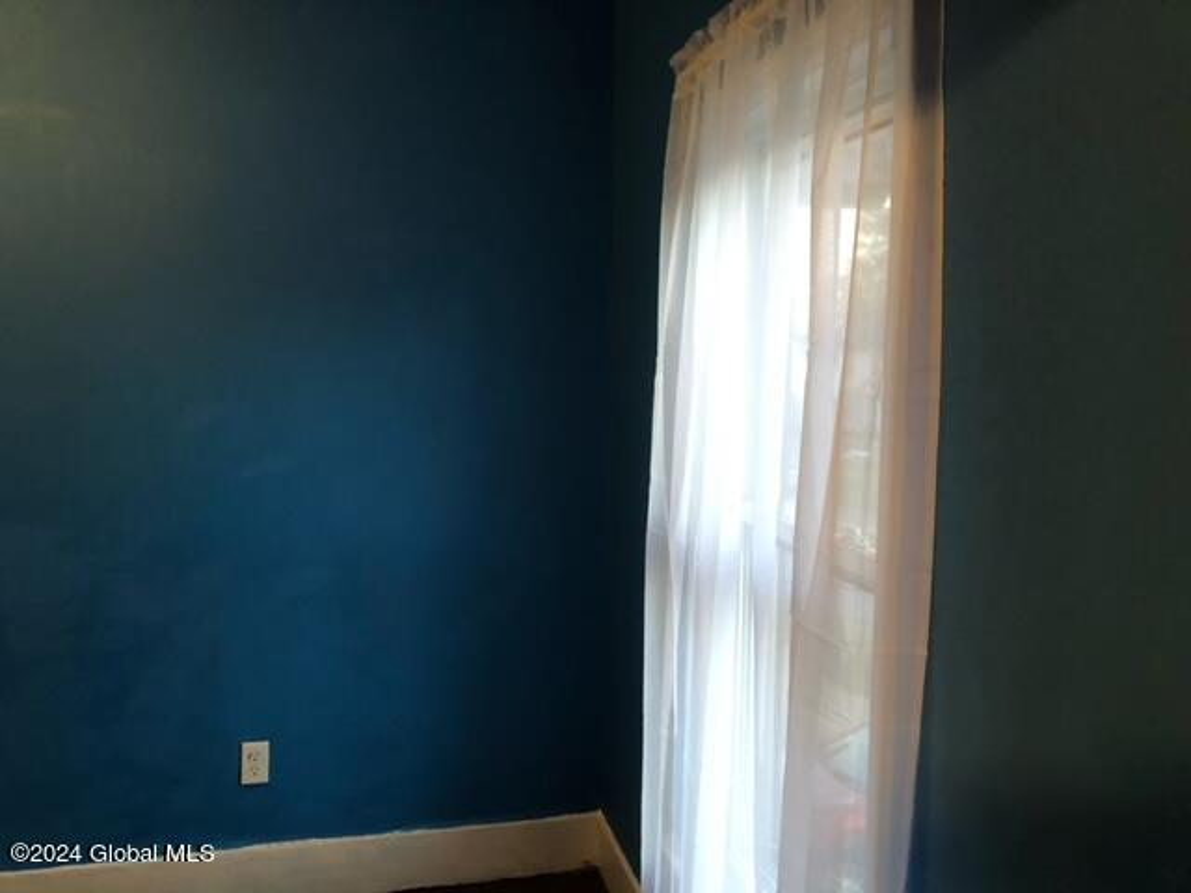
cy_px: 446
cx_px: 596
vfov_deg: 49.7
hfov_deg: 63.4
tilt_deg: -3.9
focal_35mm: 28
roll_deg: -0.5
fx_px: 963
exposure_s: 1/9
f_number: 1.8
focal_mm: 3.99
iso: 100
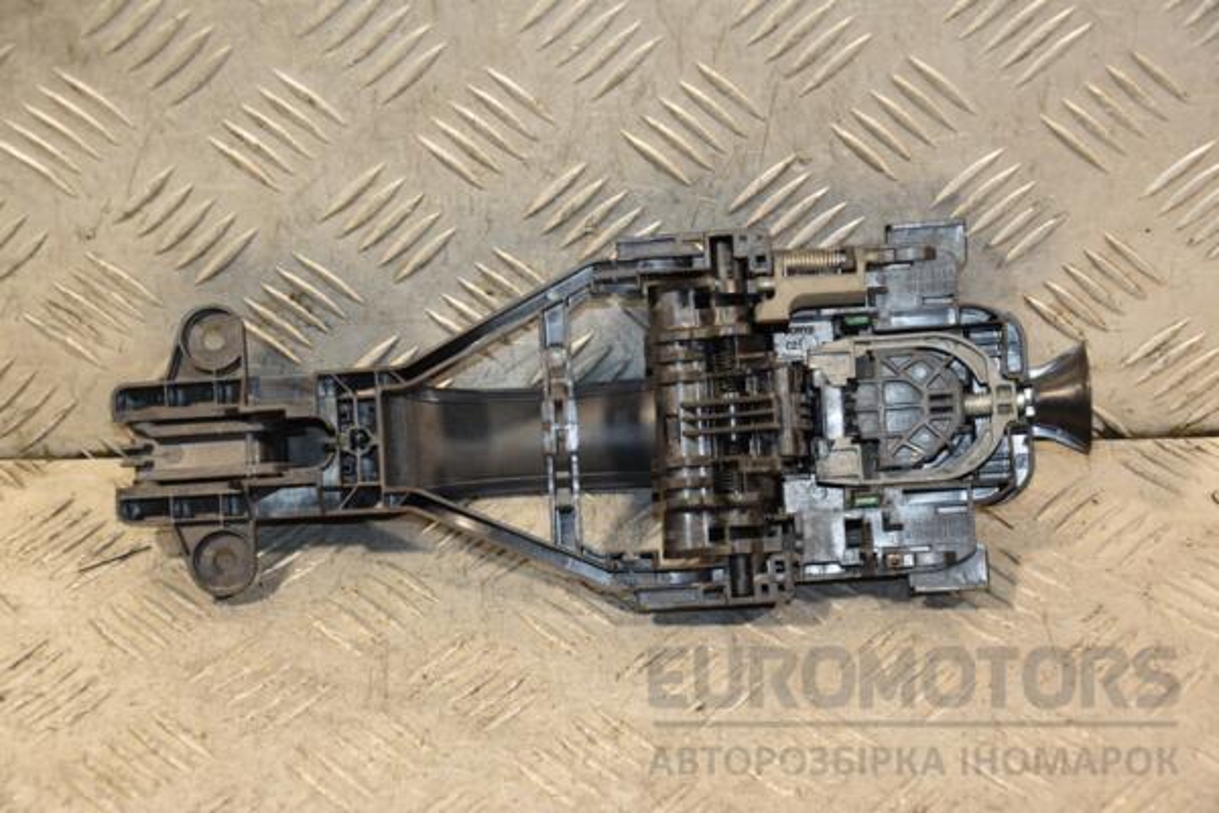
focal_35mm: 87
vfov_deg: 15.7
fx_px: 2946
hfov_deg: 23.4
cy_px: 406
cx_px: 610
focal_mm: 58
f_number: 5
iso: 800
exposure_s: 1/100
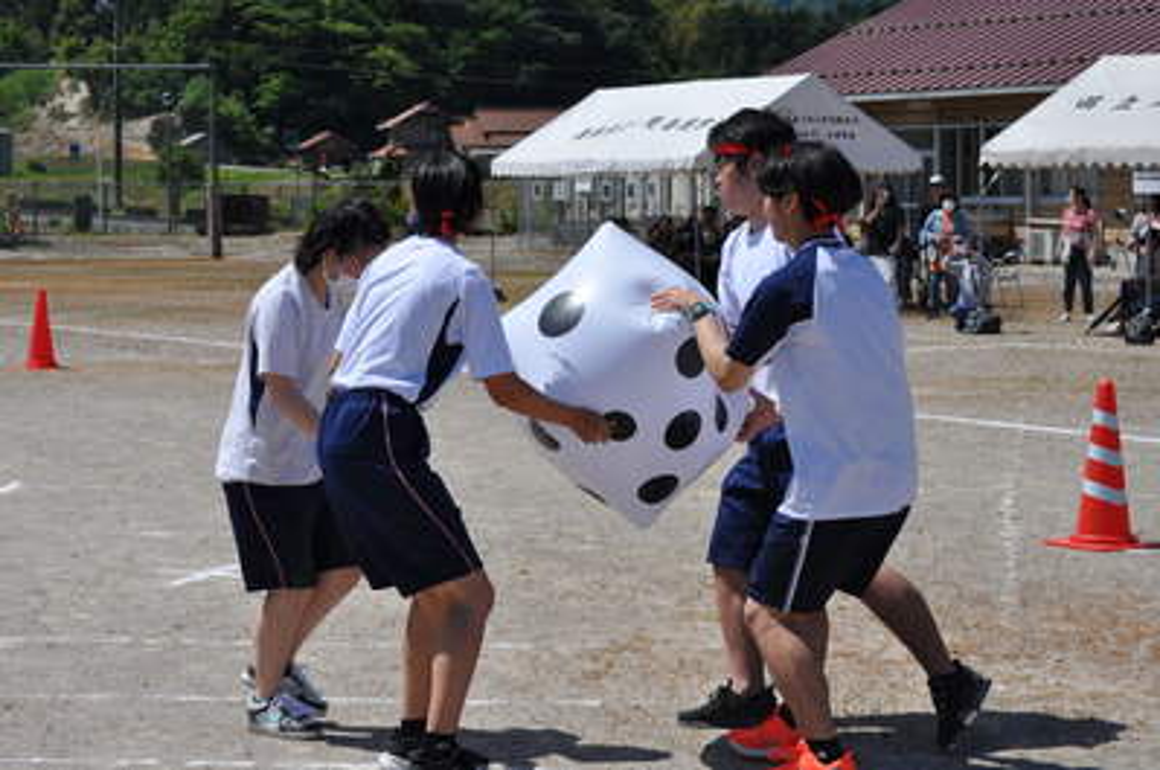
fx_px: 2655
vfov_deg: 16.5
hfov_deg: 24.6
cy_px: 385
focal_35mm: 82
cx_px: 580
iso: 200
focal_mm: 55
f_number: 11
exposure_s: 1/500
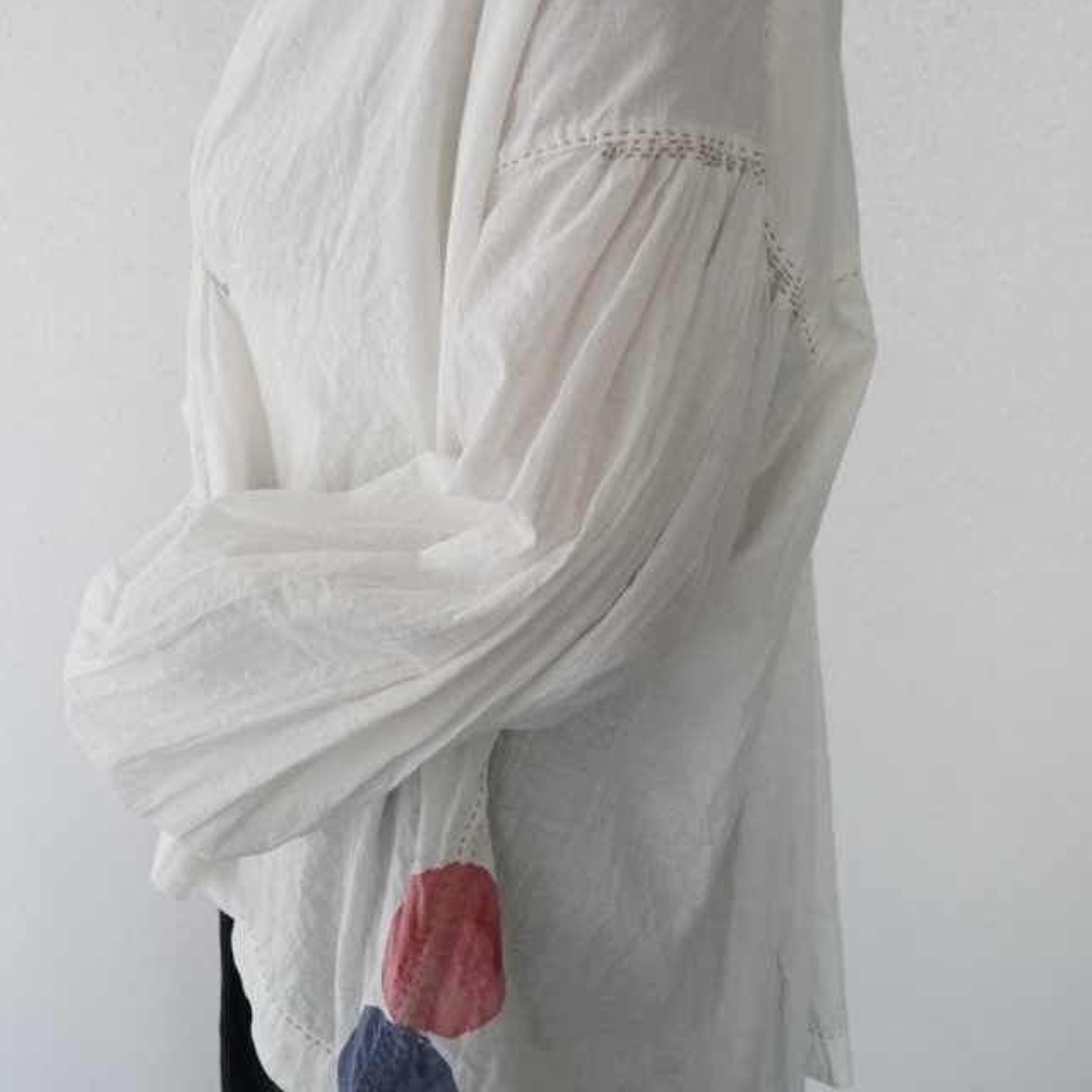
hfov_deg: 40.9
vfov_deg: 40.7
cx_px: 546
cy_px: 436
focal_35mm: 41
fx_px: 1463
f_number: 10
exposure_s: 1/80
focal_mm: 32
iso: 4000
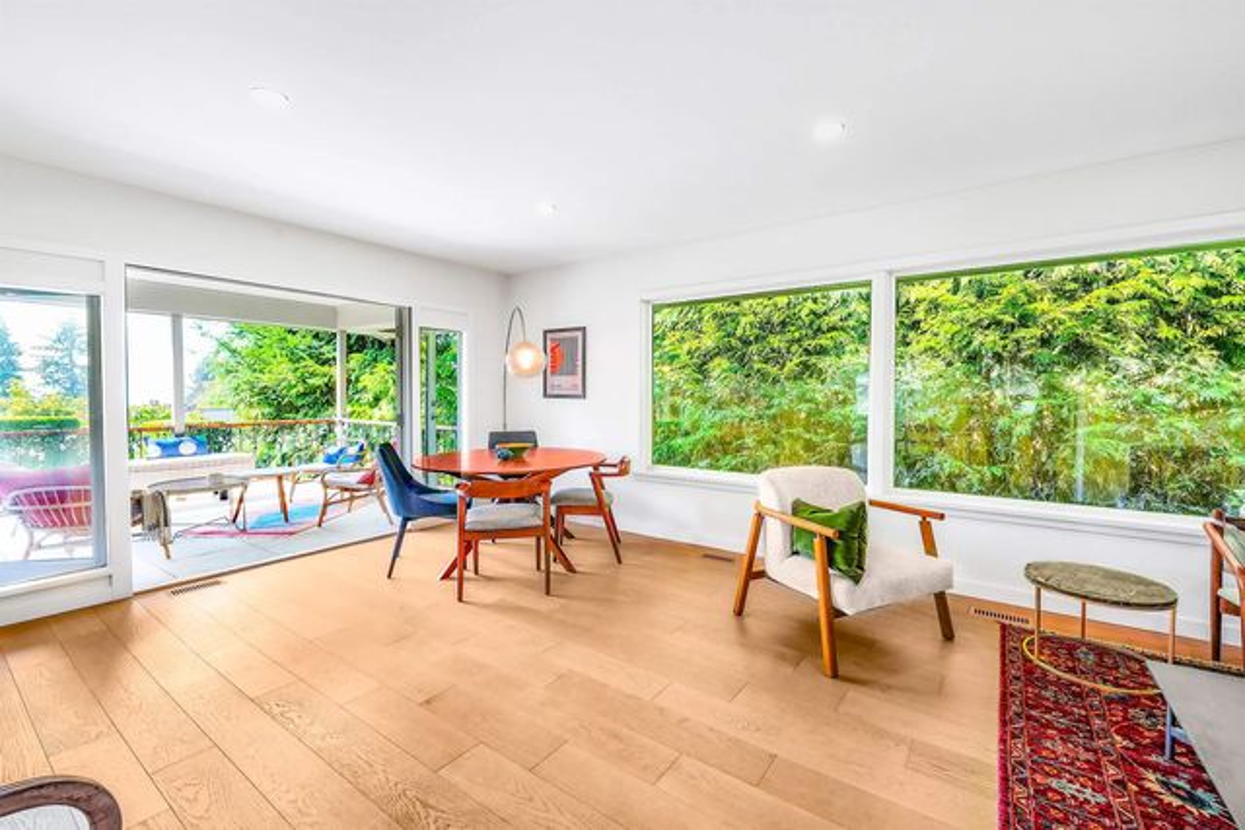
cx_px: 622
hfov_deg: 104.2
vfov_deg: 81.2
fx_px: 484
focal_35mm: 14
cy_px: 415
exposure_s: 1/320
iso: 640
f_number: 9
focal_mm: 14
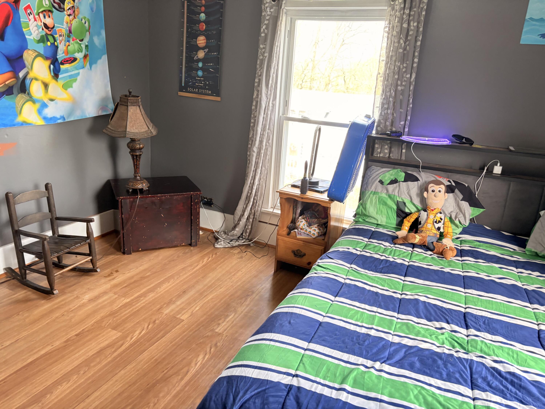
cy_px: 204
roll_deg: -3.0
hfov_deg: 67.3
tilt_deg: -15.6
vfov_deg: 53.1
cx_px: 272
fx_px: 409
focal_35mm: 26
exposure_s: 1/108
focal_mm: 5.96
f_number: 1.6
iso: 125
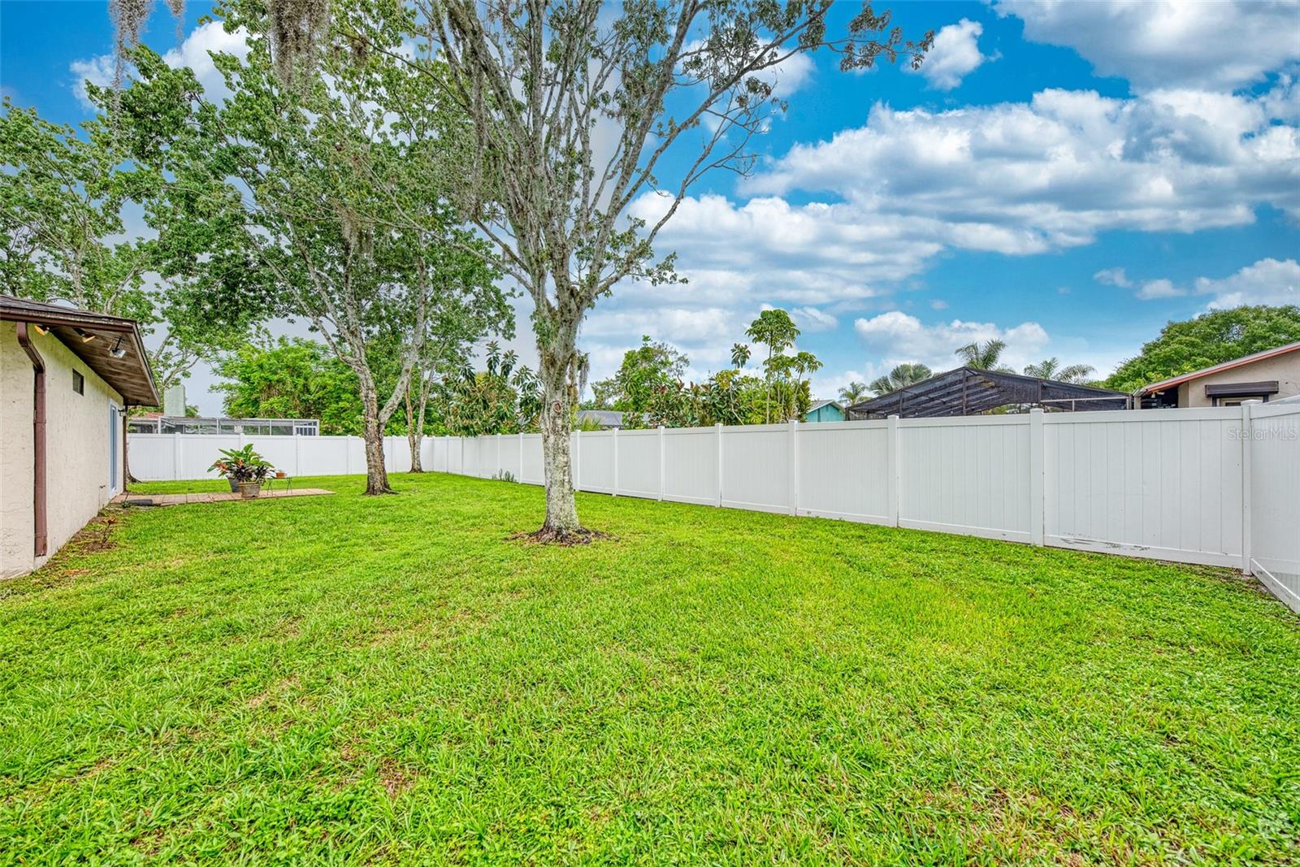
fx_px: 469
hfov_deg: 108.3
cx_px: 650
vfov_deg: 85.4
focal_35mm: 13
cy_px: 434
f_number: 7.1
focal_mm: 13
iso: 400
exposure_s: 1/1000
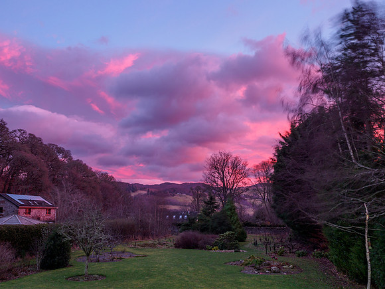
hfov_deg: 54.0
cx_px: 192
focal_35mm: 34
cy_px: 144
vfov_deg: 41.8
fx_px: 378
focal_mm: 17
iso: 200
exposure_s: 1/1.67
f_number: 7.1
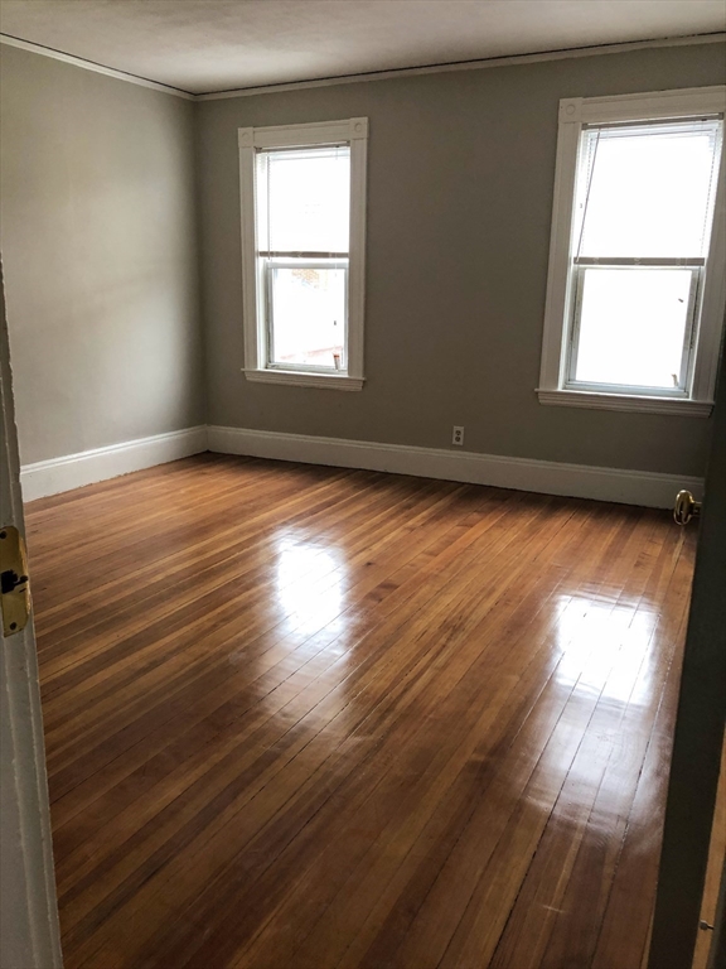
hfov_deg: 49.7
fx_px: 783
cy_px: 484
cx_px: 363
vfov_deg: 63.4
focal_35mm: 28
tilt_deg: -13.3
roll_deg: -0.9
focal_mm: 3.99
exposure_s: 1/17
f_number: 1.8
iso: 40
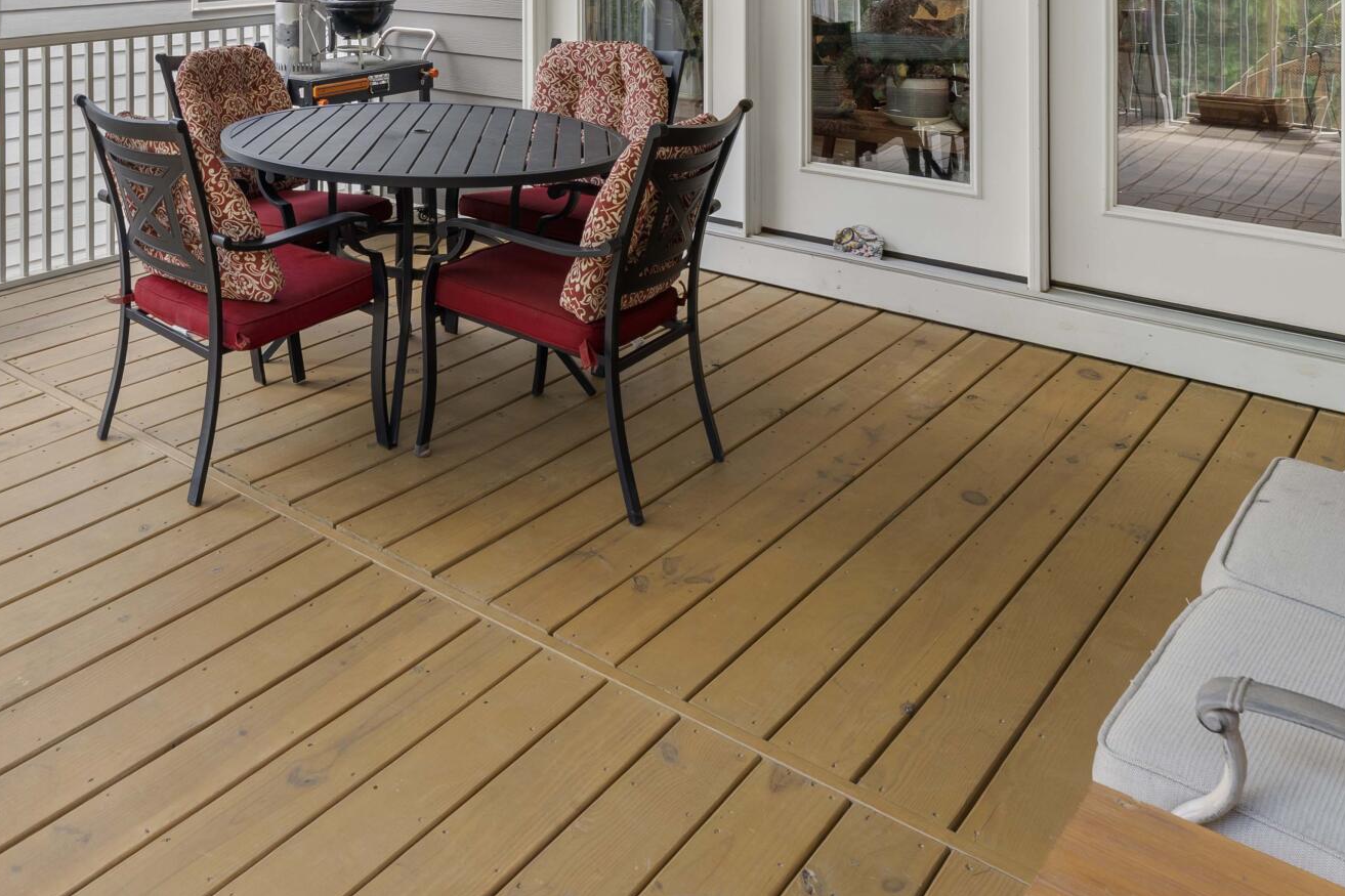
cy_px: -93
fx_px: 1195
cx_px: 249
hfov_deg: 54.3
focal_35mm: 32
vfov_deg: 35.2
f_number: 9
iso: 100
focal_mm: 14
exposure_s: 1/5
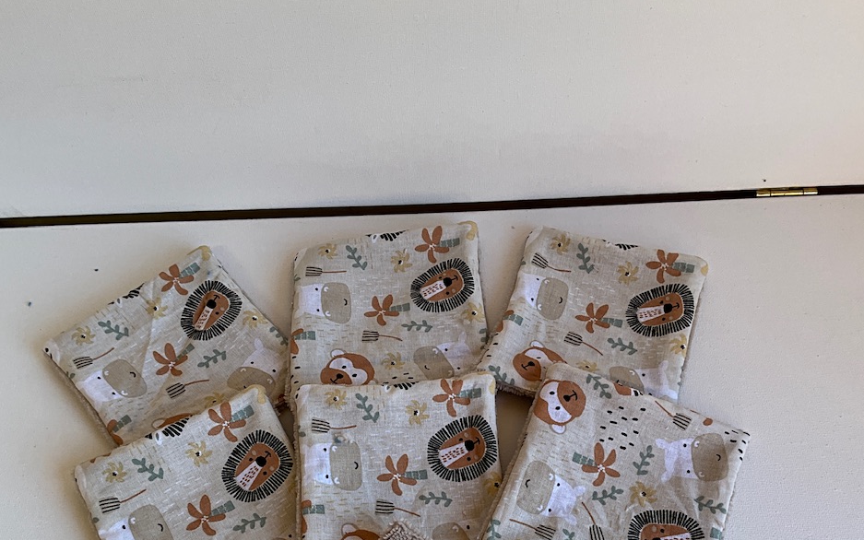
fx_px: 989
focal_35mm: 42
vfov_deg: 29.3
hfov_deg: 47.2
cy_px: 483
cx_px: 435
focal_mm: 3
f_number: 1.8
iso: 16
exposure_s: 1/131
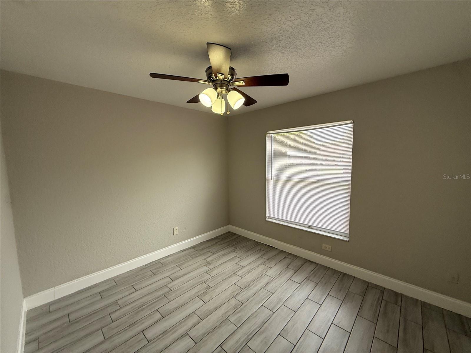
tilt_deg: -2.0
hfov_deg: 102.1
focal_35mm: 14
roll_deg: +0.7
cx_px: 236
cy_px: 176
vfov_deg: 85.7
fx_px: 190
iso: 64
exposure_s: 1/130
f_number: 2.2
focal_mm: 2.22
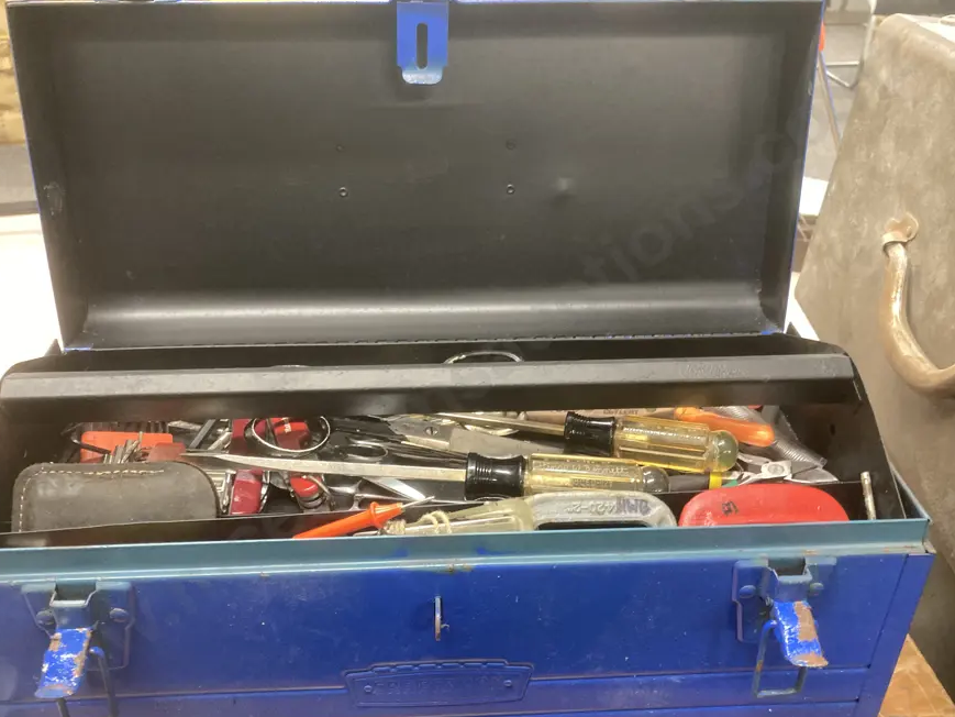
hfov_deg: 55.3
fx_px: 911
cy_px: 387
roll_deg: -0.4
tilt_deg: -31.0
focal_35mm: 33
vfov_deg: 42.9
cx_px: 458
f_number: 1.8
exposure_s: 1/33
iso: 250
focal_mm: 3.99
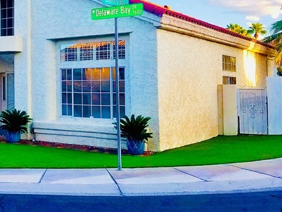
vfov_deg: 25.9
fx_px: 457
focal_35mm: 56
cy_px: 56
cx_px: -7
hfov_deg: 31.5
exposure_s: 1/624
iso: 50
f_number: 1.7
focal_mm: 4.2
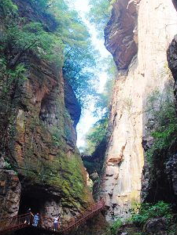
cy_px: 89
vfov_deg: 36.6
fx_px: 355
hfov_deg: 28.0
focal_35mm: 52
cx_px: 82
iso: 100
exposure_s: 1/40
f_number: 10
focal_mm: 18
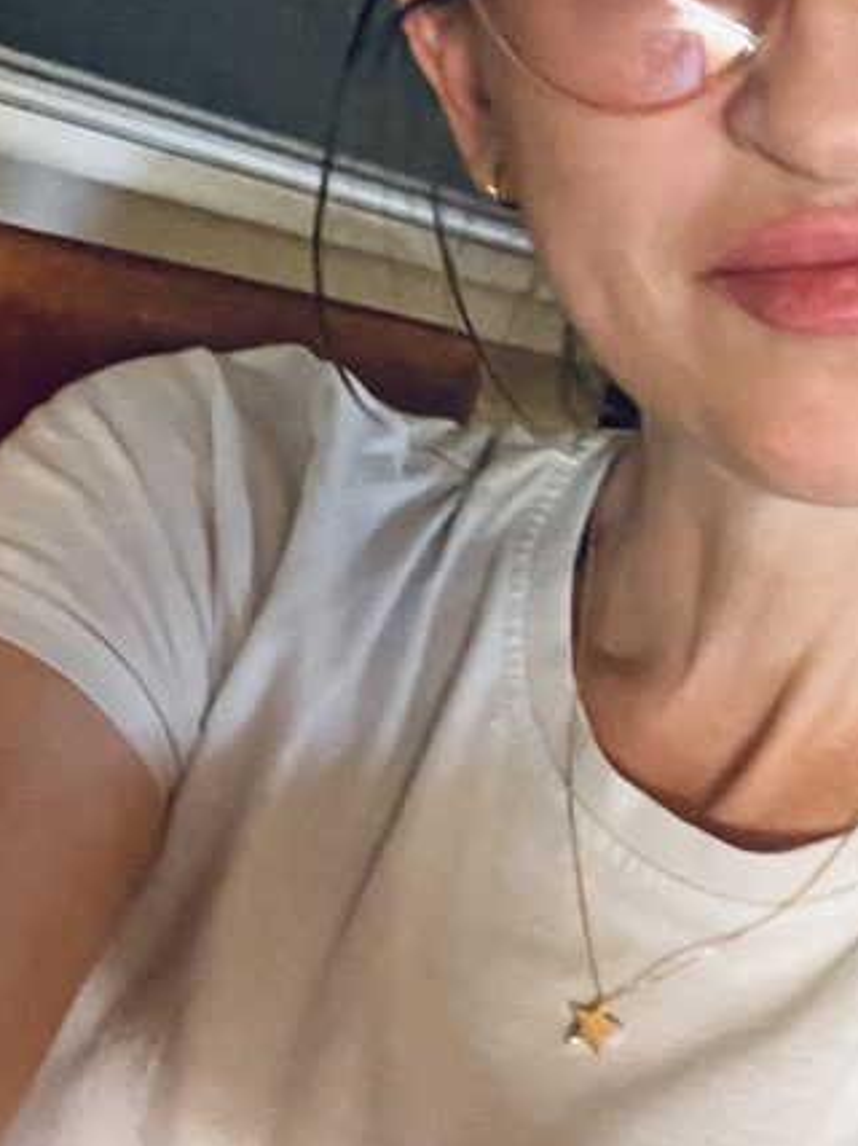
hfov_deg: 20.0
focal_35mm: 72
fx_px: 2381
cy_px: 293
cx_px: 791
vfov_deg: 26.7
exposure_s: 1/25
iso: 500
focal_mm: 2.71
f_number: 2.2
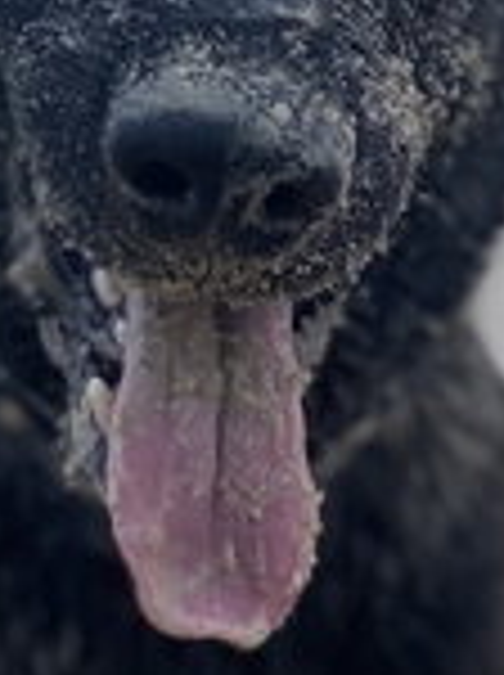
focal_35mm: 116
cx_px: 382
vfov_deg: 17.0
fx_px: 2258
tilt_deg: -8.1
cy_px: 439
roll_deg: +4.7
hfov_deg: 12.7
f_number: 1.8
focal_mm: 4.25
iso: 125
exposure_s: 1/60
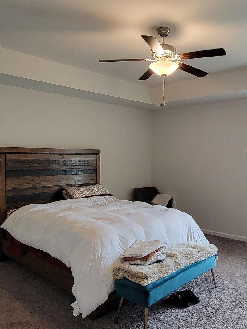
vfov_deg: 63.4
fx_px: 266
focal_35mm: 28
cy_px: 172
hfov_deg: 48.4
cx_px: 175
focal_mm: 2.2
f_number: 2.2
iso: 250
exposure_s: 1/60
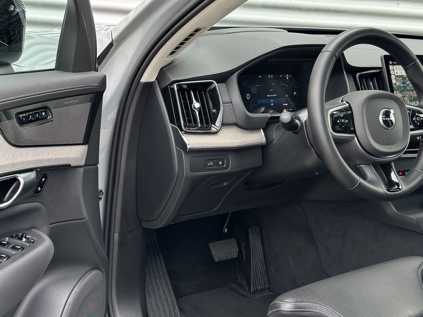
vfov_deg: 30.3
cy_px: 158
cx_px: 212
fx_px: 587
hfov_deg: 39.7
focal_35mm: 48
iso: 64
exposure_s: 1/257
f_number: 1.78
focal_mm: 6.86
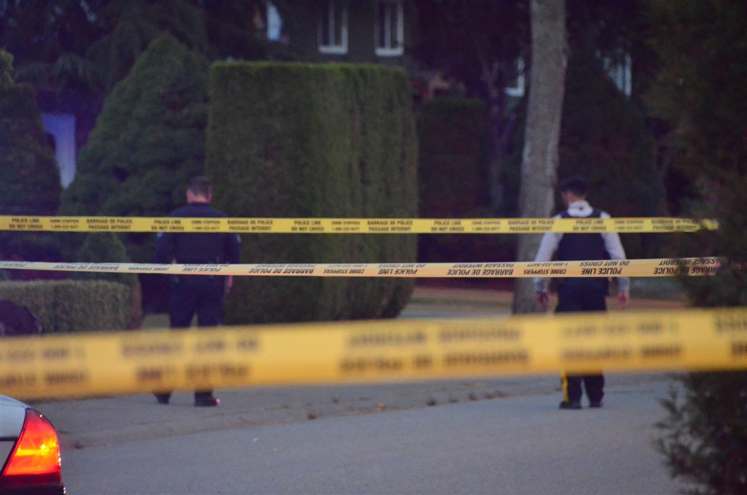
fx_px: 7766
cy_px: 248
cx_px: 374
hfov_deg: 5.5
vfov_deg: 3.7
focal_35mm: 375
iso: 6400
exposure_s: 1/60
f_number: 6.3
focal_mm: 250
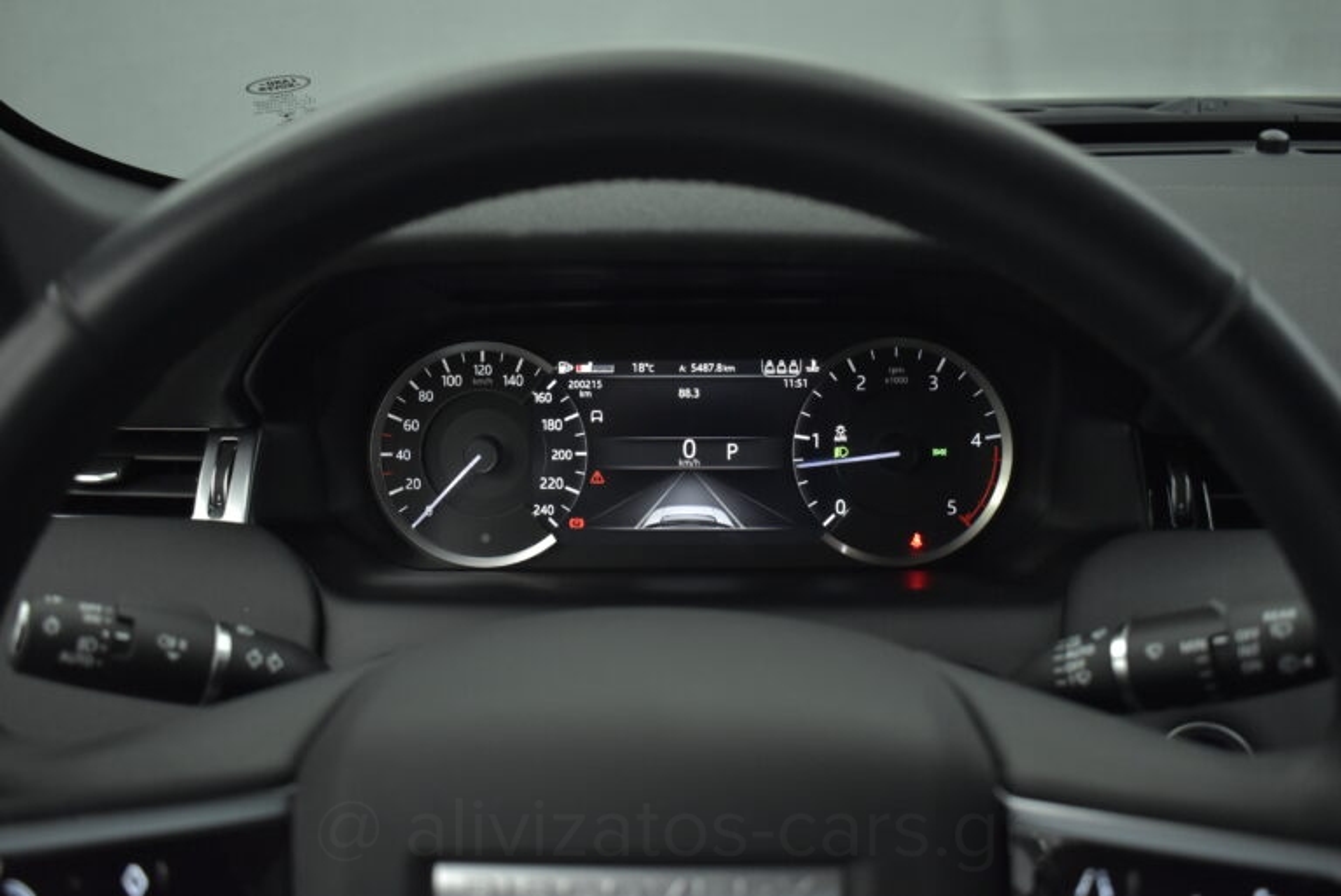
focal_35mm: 33
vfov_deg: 40.0
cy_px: 448
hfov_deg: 57.2
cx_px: 670
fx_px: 1230
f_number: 3.8
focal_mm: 22
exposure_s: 1/100
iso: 1600
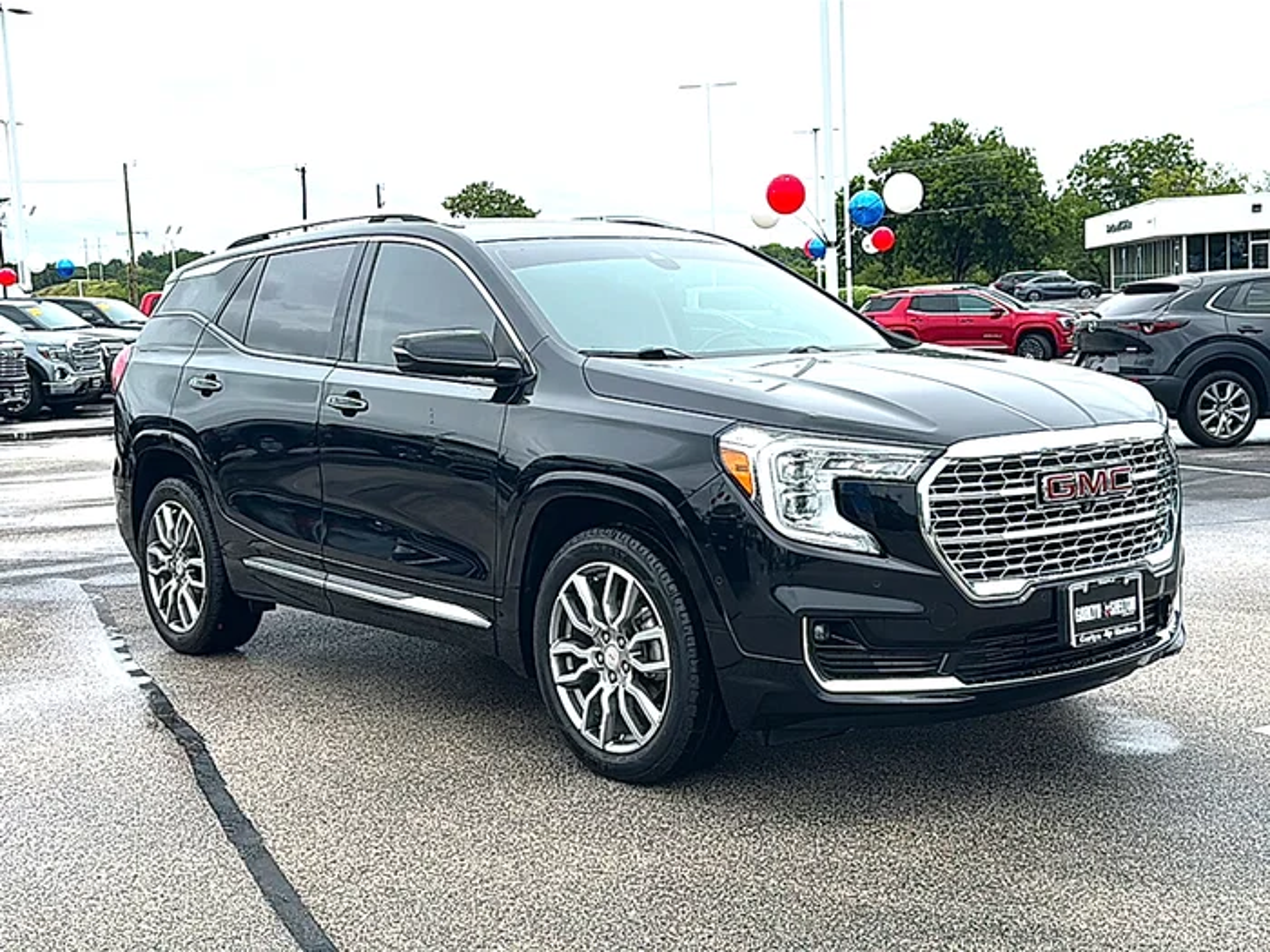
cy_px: 476
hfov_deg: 50.1
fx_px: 1357
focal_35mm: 37
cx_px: 635
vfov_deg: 38.7
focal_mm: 6.86
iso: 80
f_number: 1.78
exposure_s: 1/3745
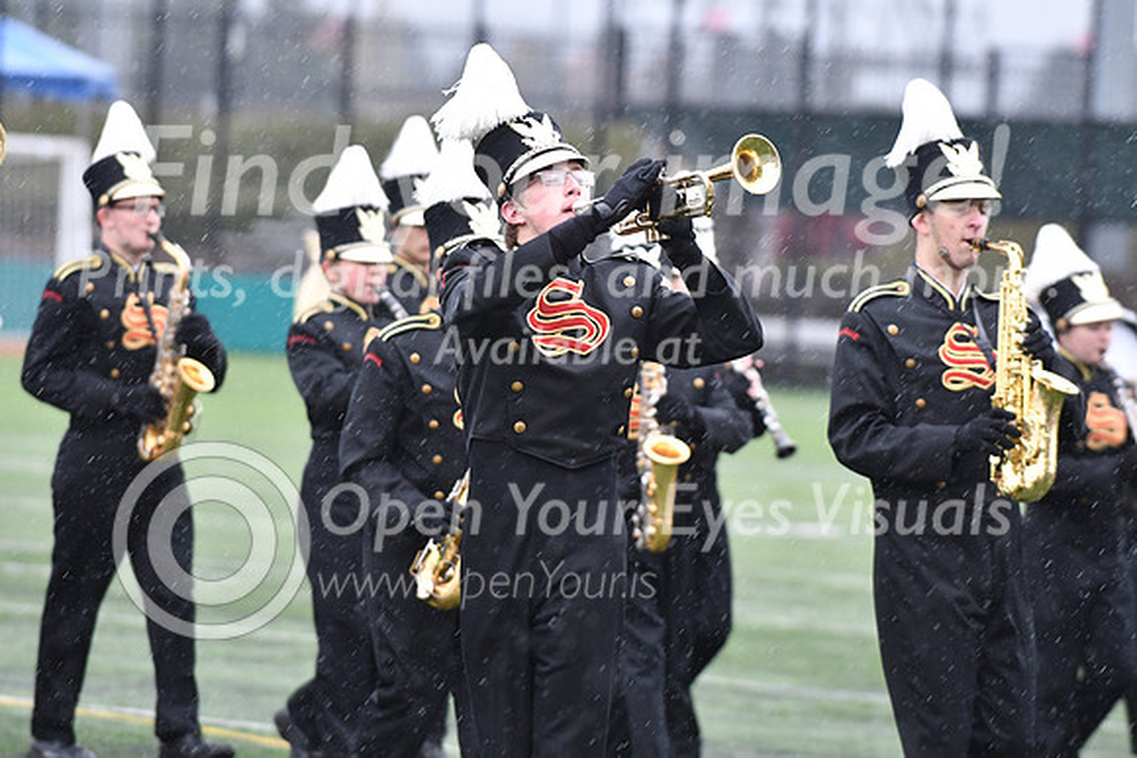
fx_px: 9477
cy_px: 379
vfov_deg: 4.6
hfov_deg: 6.9
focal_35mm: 300
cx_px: 568
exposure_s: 1/500
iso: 1000
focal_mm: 200
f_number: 4
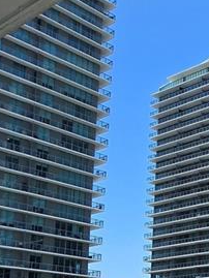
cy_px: 296
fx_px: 467
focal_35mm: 58
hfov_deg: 19.2
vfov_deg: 30.2
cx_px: 376
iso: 50
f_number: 2.2
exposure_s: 1/1973
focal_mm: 2.2
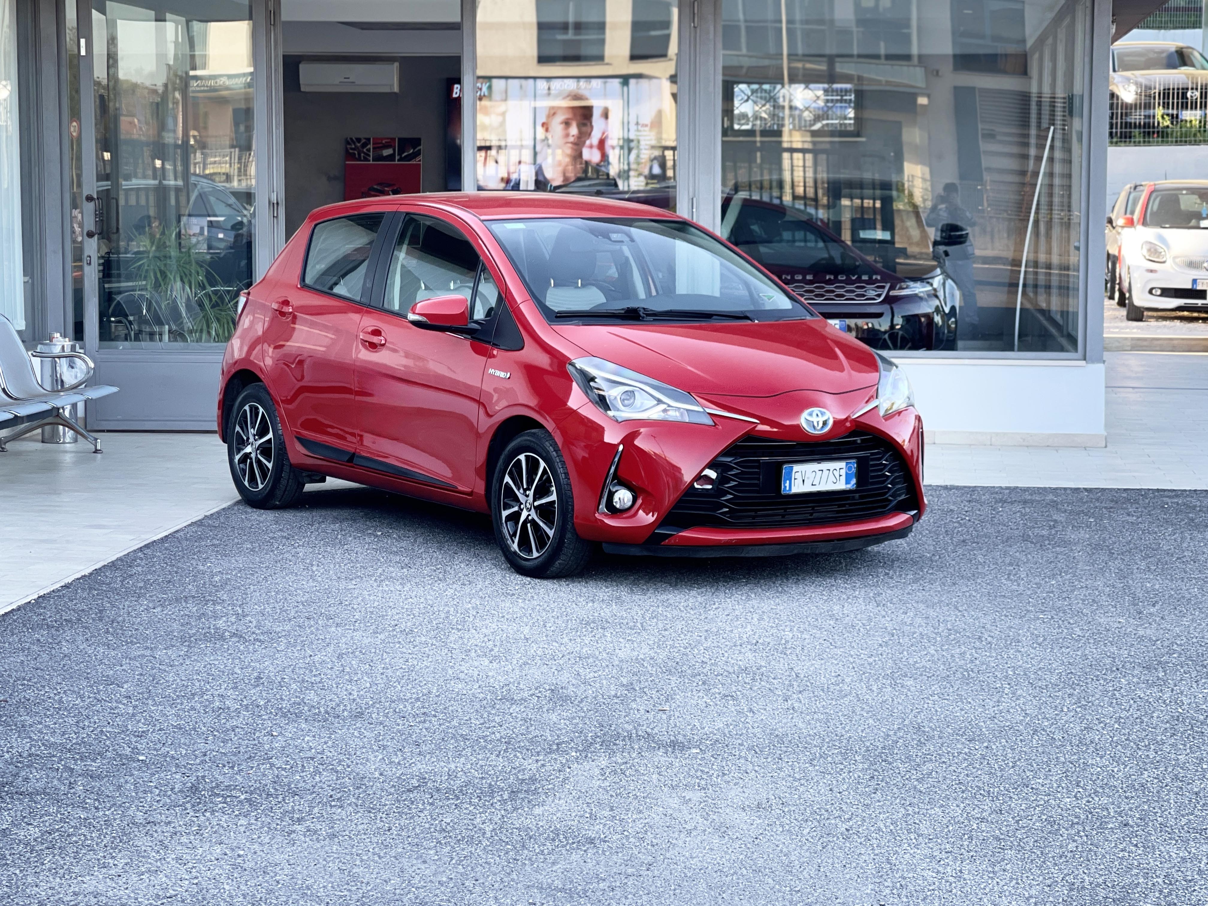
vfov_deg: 22.9
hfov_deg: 30.3
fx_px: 2233
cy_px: 453
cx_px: 604
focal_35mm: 64
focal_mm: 7.5
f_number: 2.2
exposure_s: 1/121
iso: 50
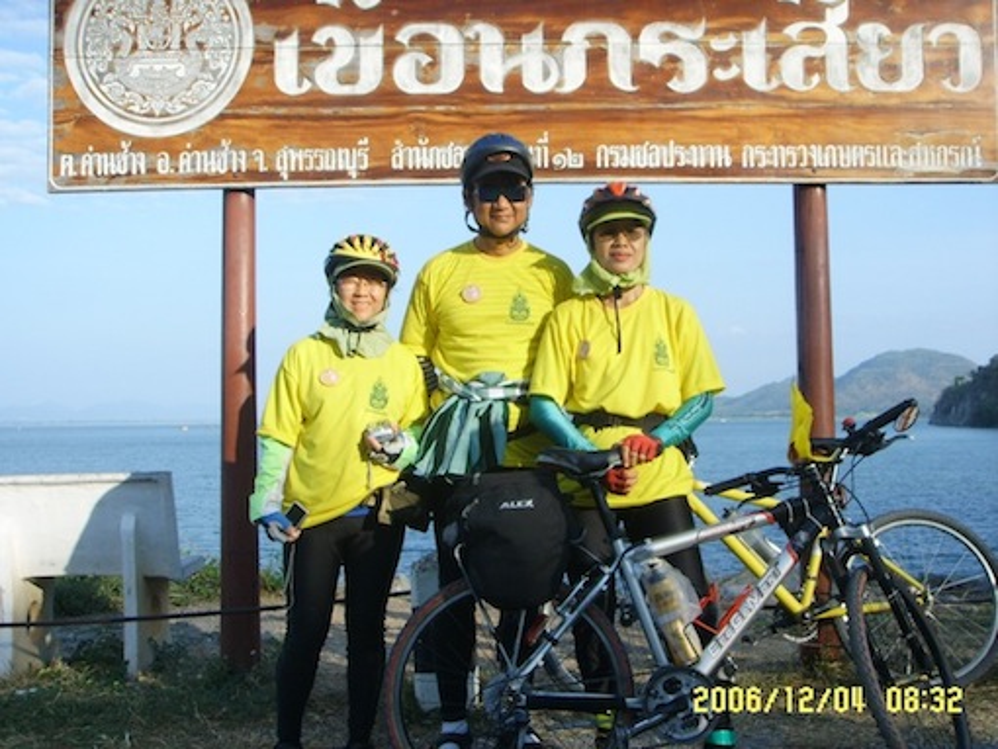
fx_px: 1125
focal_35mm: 39
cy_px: 374
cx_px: 499
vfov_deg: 36.8
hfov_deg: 47.8
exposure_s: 1/180
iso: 50
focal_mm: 6.6
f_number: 6.3
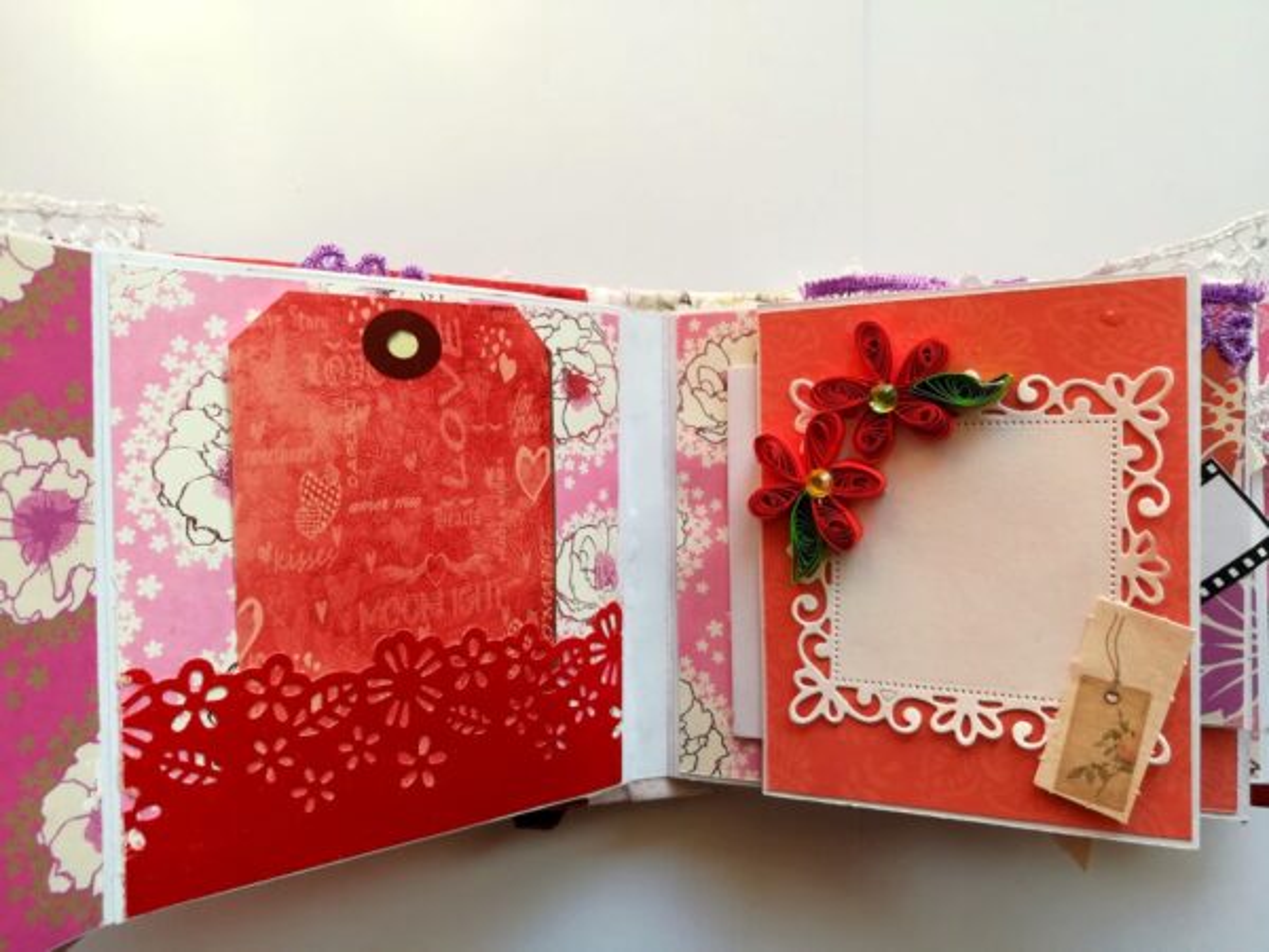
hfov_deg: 67.3
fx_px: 953
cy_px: 476
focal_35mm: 26
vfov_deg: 53.1
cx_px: 634
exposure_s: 1/120
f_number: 2.2
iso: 80
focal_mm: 3.83
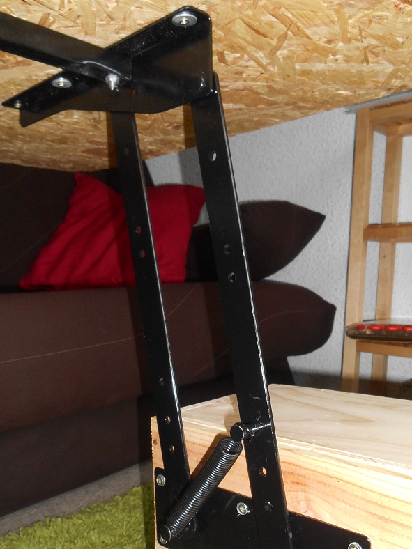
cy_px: 347
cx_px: 186
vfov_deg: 53.3
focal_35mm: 34
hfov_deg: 41.7
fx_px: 540
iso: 200
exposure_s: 1/25
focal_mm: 4.7
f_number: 3.4
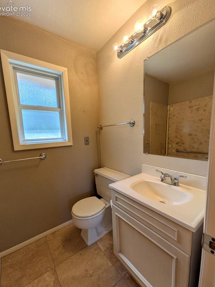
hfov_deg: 81.7
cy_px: 150
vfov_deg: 98.1
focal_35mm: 15
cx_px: 103
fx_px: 124
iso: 55
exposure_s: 1/120
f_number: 2.2
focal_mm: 1.85
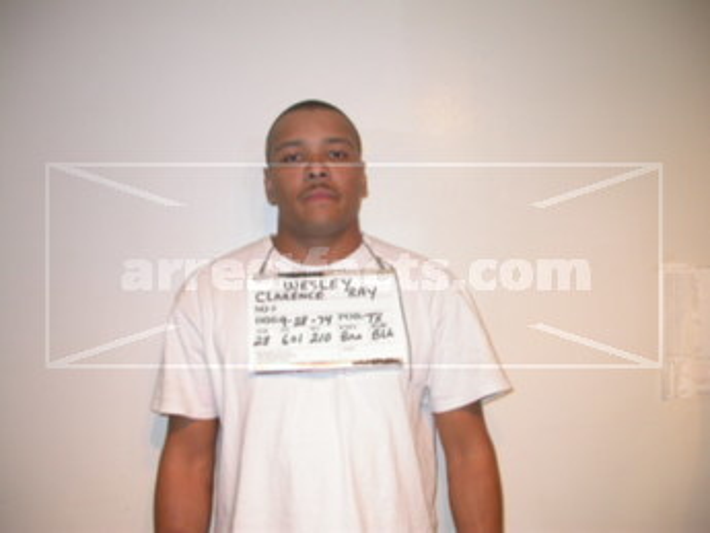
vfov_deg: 37.7
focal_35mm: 38
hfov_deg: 49.0
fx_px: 780
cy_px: 266
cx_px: 355
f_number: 2.6
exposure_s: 1/53.6
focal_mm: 7.85
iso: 100
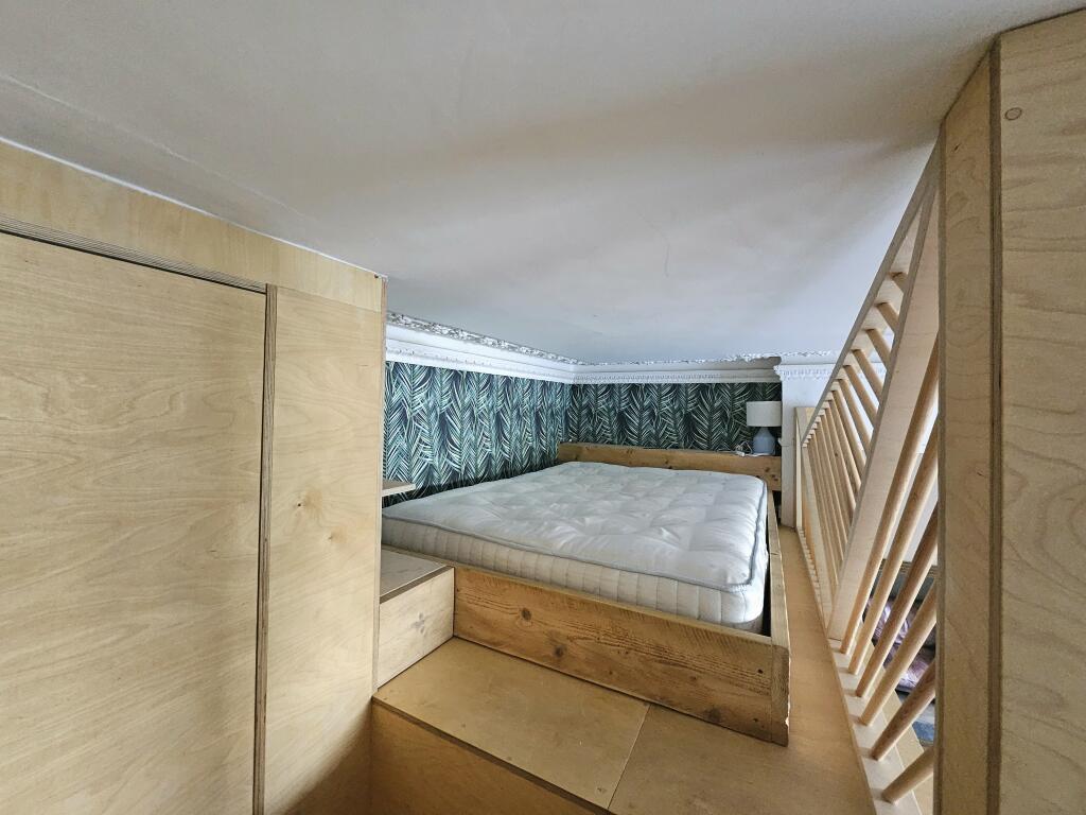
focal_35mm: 13
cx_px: 543
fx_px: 408
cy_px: 408
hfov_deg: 106.2
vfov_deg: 89.9
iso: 640
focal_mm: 1.7
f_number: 2.2
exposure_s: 1/33
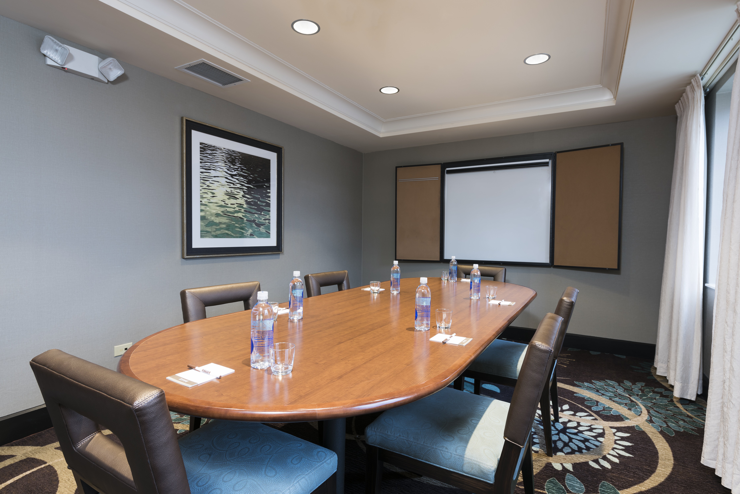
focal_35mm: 19
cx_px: 370
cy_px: 247
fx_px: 391
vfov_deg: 64.6
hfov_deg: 86.9
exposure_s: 1.3
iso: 64
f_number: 9
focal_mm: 19
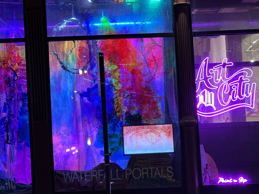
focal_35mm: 147
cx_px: 116
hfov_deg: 13.4
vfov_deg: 10.1
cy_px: 99
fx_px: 1100
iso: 640
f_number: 2.8
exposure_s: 1/40
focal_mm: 15.66
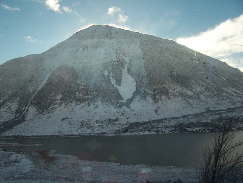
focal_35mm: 38
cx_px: 122
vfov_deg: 37.7
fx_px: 267
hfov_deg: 49.0
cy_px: 92
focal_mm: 6.3
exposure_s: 1/500
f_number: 2.8
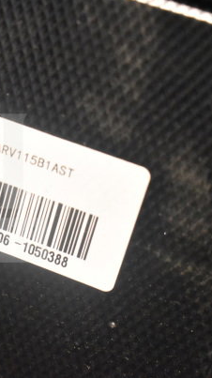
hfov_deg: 11.8
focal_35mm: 100
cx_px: -58
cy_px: 188
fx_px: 1002
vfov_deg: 21.4
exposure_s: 1/60
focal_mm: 42
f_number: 5
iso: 8000
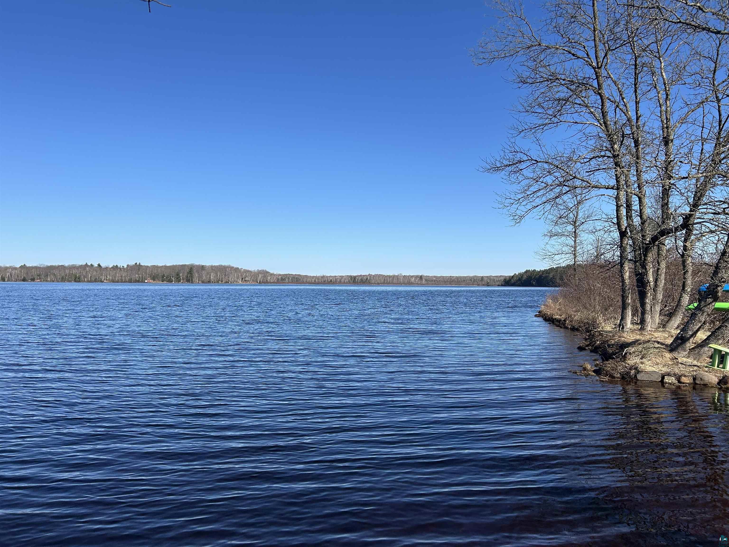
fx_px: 548
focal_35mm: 26
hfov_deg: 67.3
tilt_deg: +1.9
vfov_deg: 53.1
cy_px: 274
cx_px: 364
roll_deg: -0.6
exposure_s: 1/4630
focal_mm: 5.7
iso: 50
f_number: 1.5
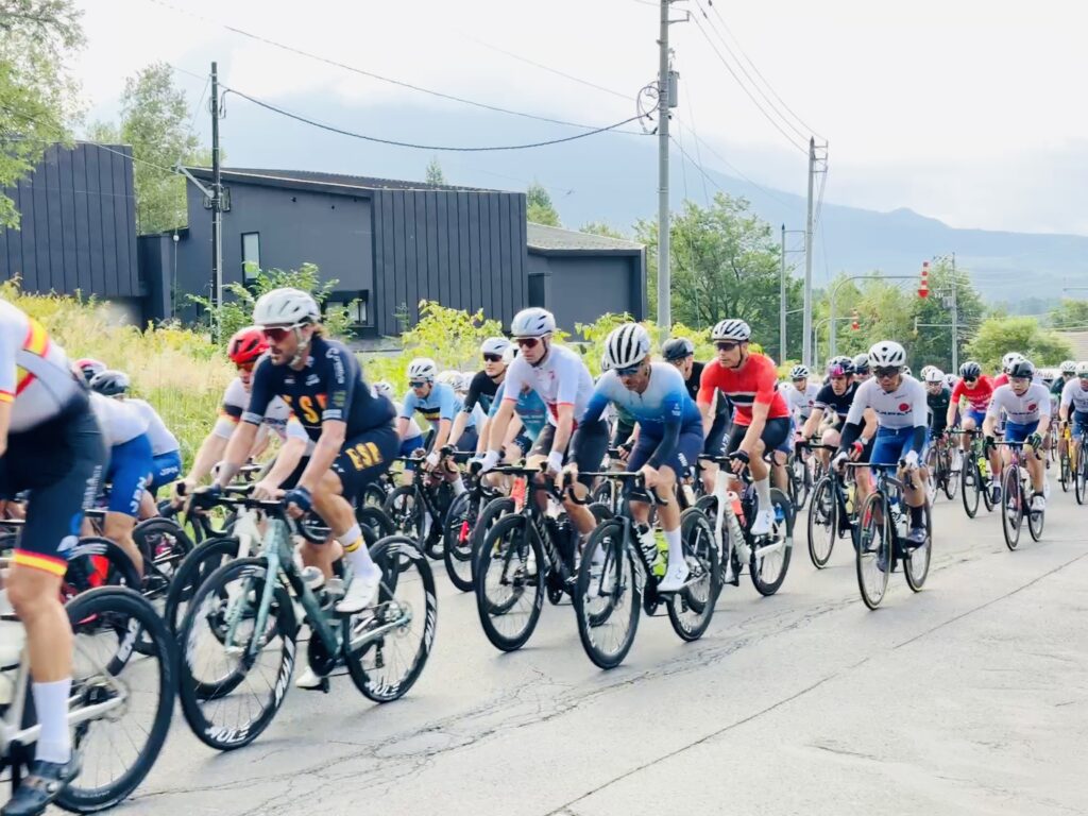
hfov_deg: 39.7
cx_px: 544
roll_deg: +1.6
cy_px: 408
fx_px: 1509
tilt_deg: -3.8
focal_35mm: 48
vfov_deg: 30.3
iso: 80
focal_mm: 6.76
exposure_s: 1/282
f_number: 1.78
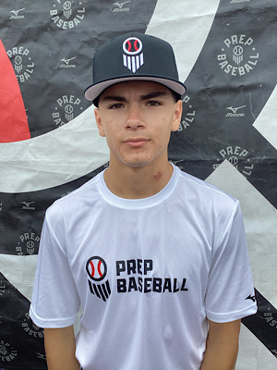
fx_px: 331
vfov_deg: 58.4
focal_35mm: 31
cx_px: 138
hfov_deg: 45.4
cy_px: 185
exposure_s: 1/228
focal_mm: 3.3
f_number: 2.4
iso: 25
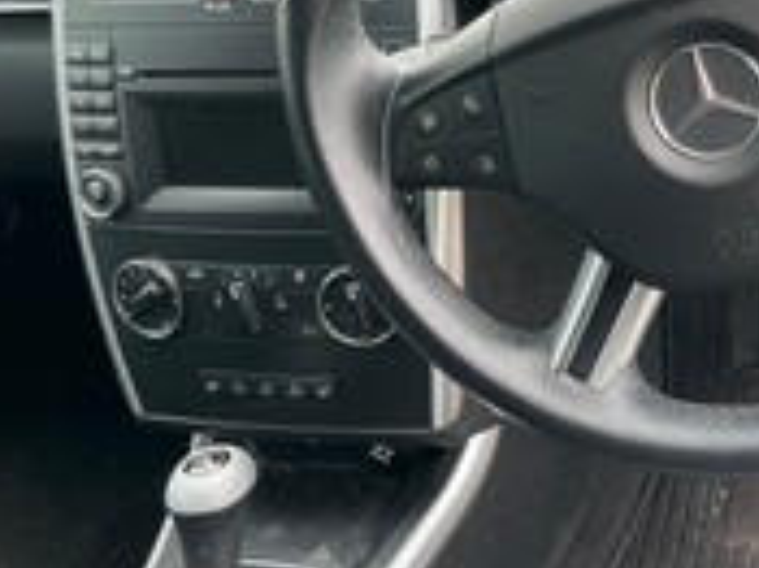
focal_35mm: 52
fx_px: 1139
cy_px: 104
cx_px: 703
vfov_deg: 27.4
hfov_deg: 34.5
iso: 40
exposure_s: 1/121
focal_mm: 4.2
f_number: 1.6
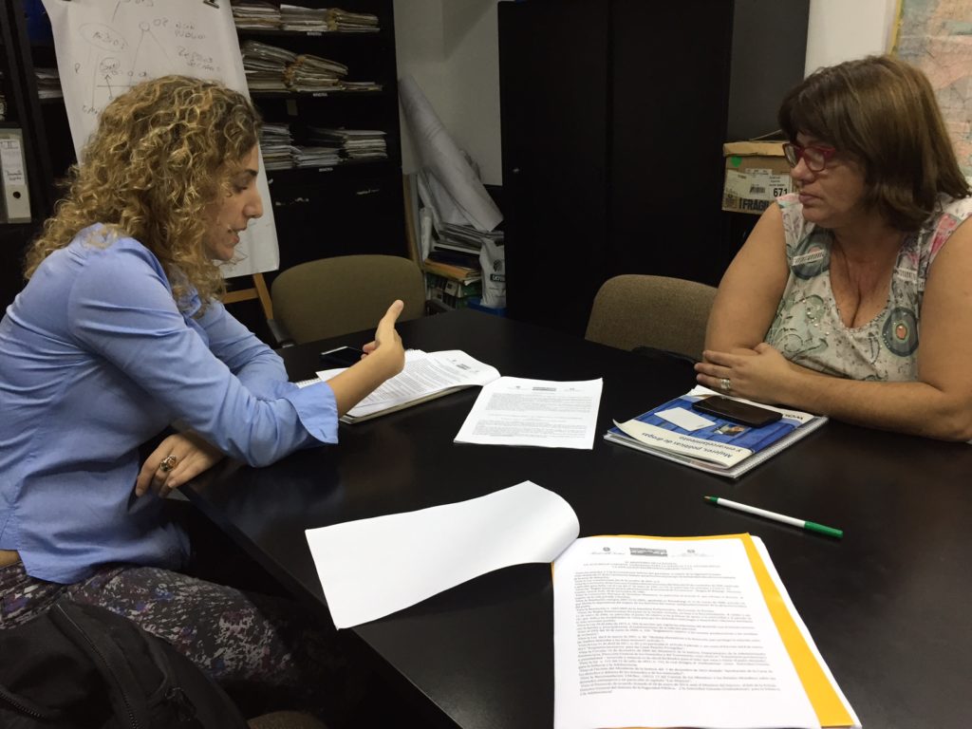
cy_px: 364
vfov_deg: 48.2
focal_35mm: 29
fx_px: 814
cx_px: 486
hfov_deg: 61.7
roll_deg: +1.3
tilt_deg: -18.8
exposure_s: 1/33
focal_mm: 4.15
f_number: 2.2
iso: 100
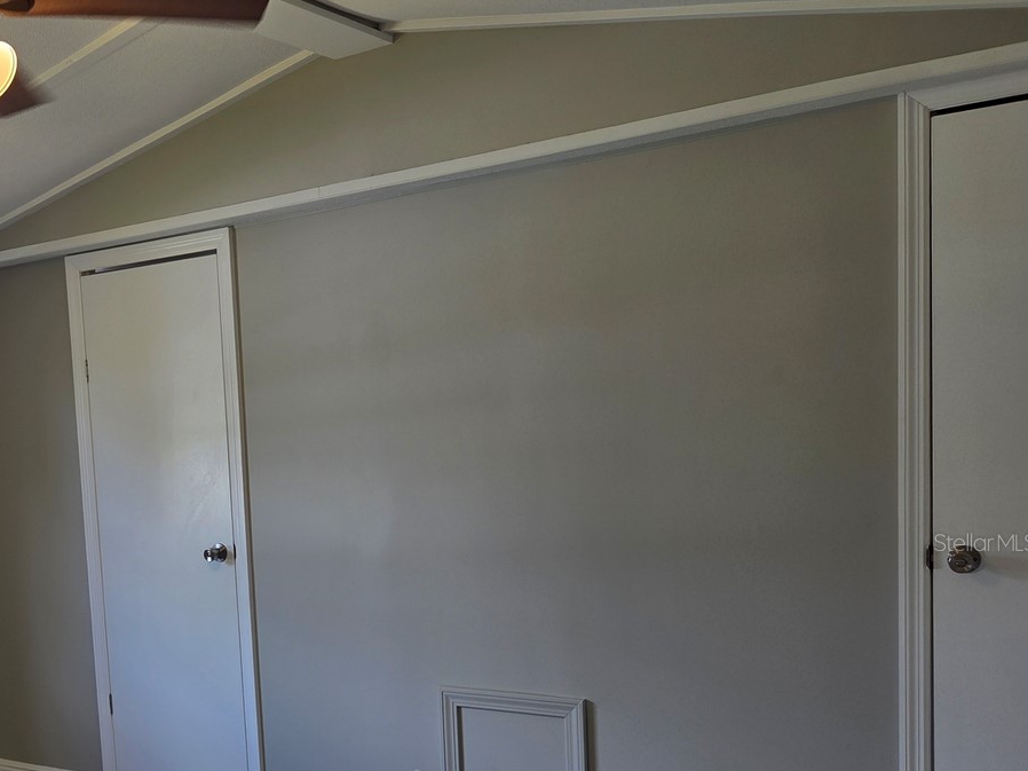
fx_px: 1217
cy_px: 542
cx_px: 126
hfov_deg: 42.4
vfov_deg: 34.6
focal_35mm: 41
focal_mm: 5.4
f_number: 1.8
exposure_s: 1/120
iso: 25
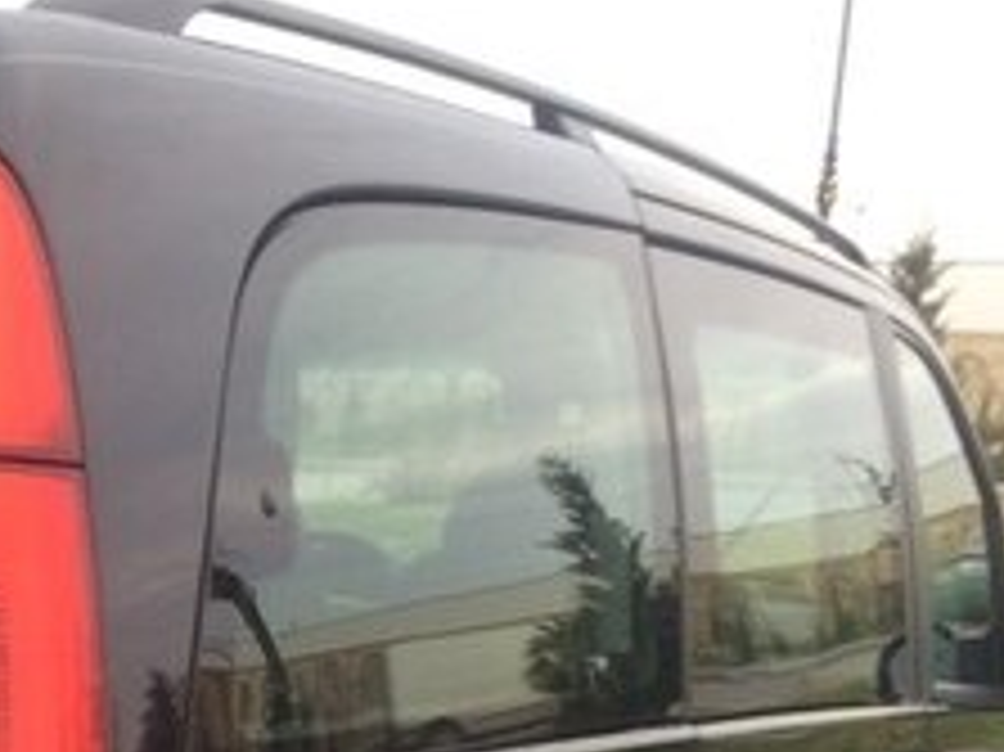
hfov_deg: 21.8
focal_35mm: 86
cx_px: -50
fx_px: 2493
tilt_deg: -11.8
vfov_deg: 16.3
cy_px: 943
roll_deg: -0.1
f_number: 2.2
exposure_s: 1/50
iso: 50
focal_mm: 4.15
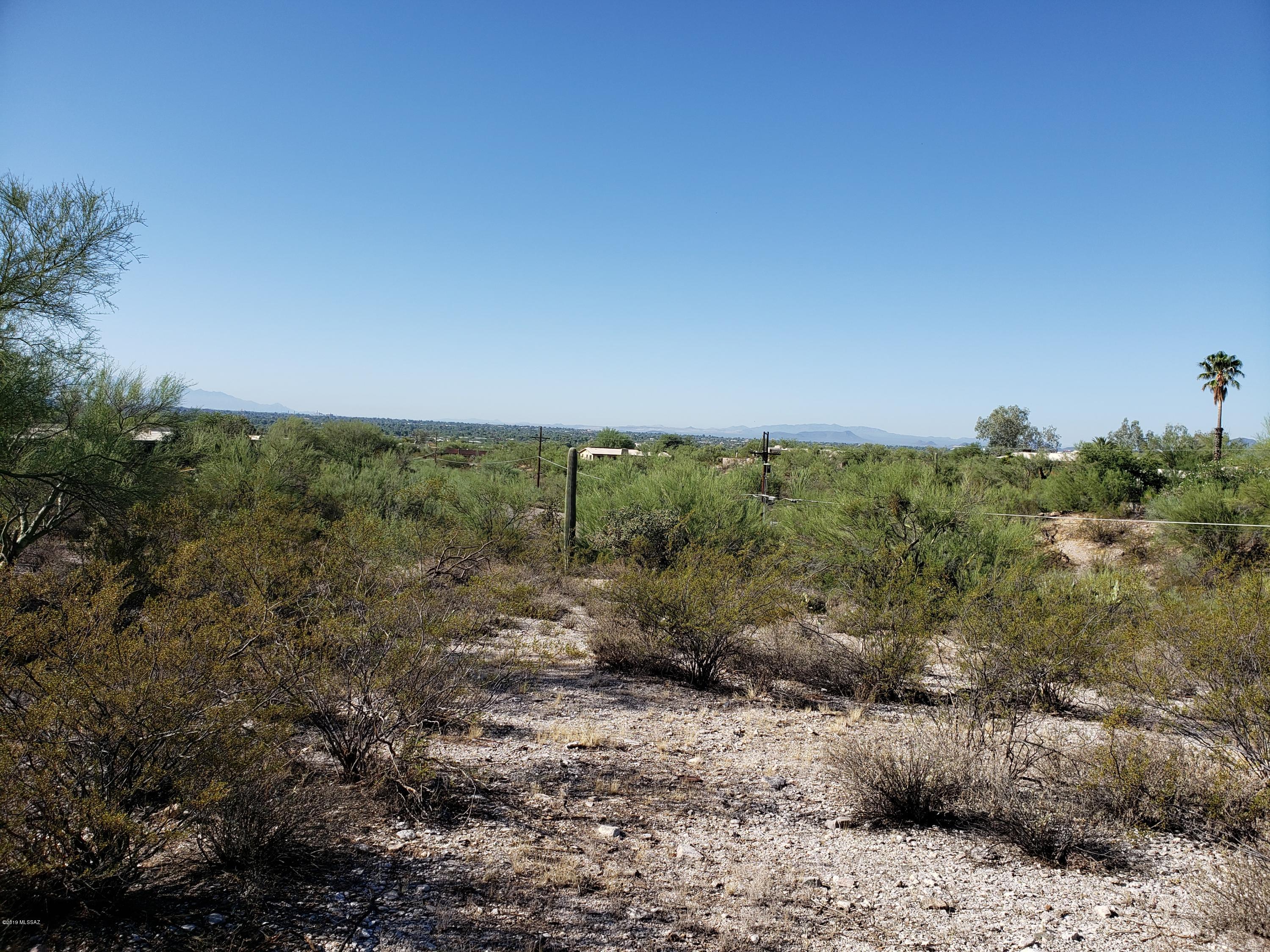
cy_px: 476
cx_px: 635
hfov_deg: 67.3
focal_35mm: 26
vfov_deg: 53.1
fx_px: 954
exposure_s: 1/1242
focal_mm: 4.3
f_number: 2.4
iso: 50
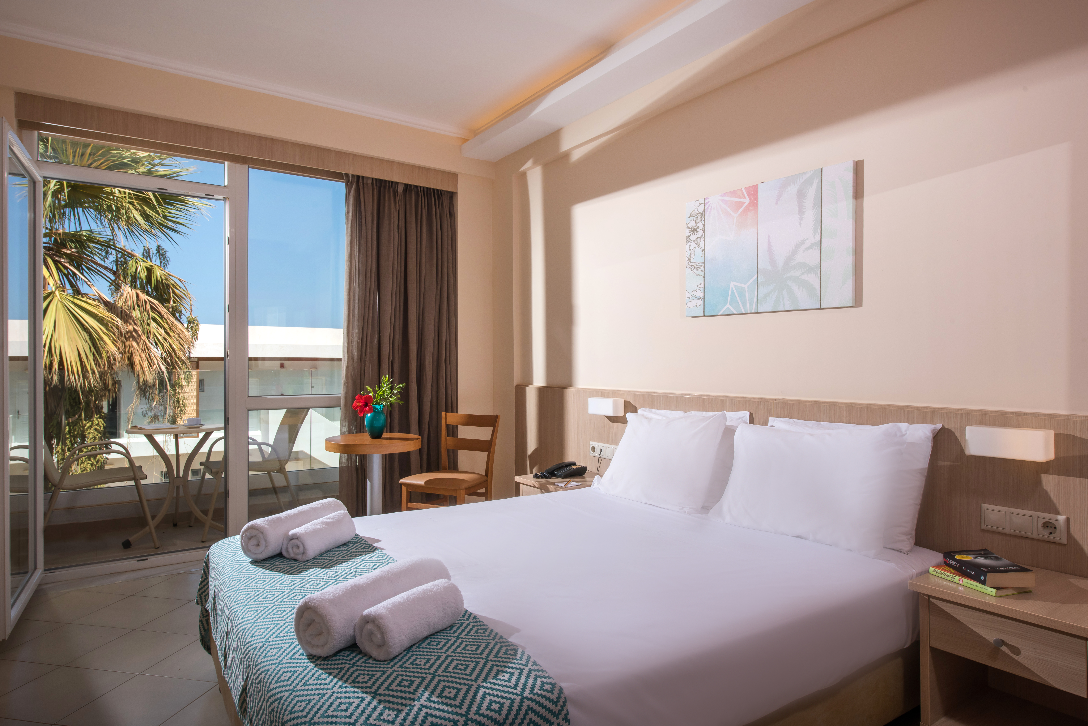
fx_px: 665
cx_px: 544
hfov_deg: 78.6
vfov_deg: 57.3
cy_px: 363
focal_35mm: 22
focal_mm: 22
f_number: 13
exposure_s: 1/250
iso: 200
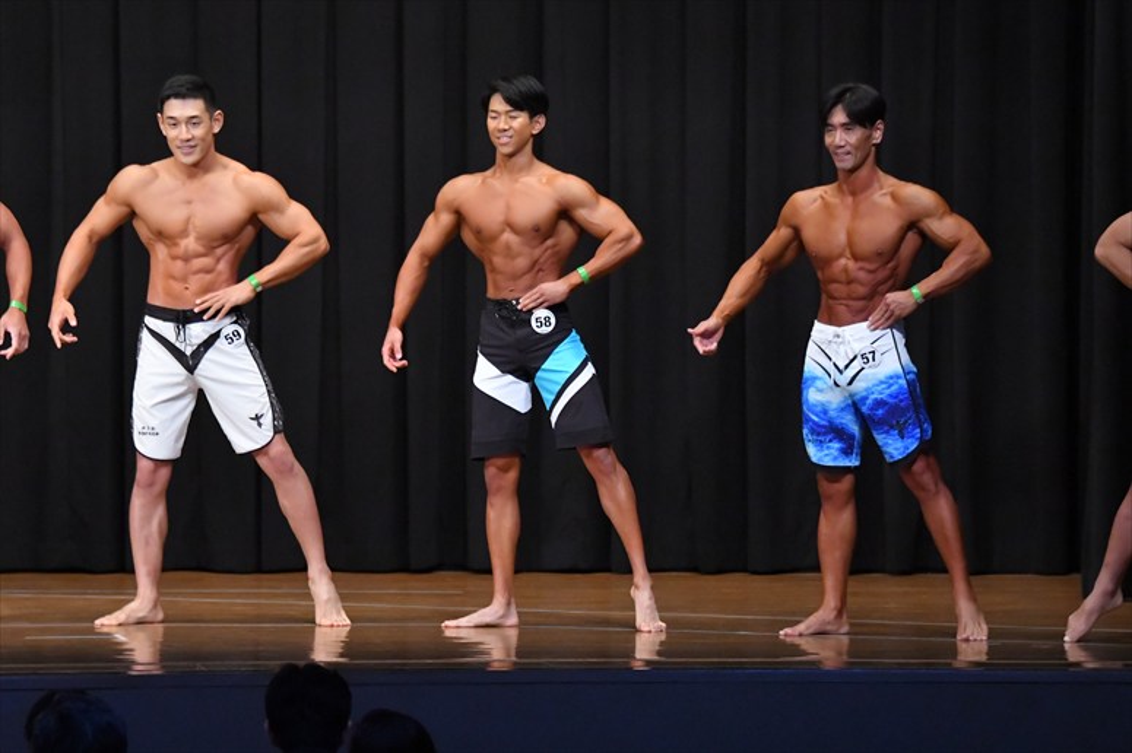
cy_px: 376
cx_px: 566
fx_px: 5877
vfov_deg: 7.3
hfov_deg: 11.0
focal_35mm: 187
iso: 8000
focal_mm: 125
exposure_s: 1/400
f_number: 5.6
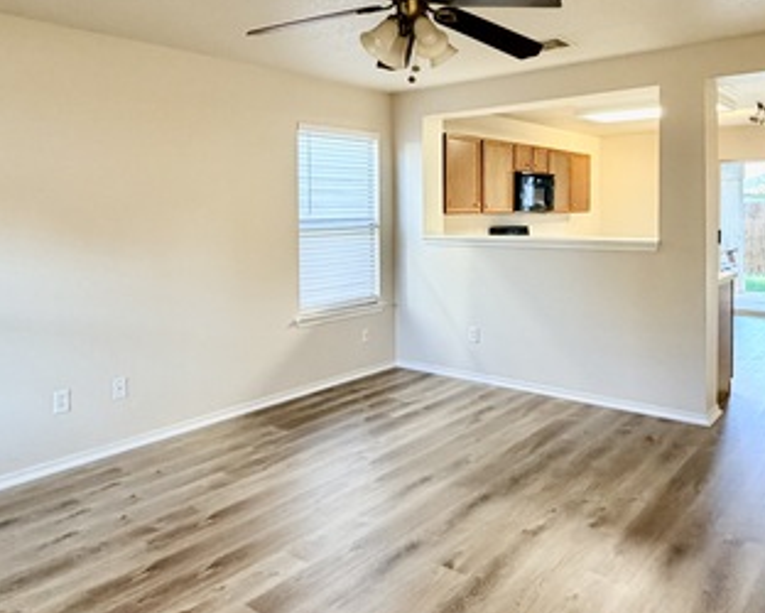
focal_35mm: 28
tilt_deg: -1.2
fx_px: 634
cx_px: 446
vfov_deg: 50.9
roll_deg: +1.3
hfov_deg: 61.8
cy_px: 218
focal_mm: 2.22
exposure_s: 1/60
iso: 320
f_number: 2.2
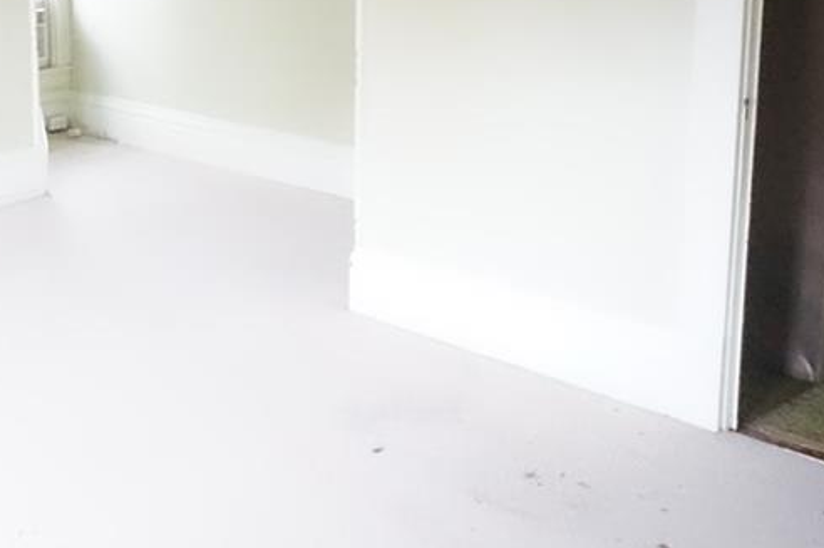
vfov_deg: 25.9
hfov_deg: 37.1
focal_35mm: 50
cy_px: 37
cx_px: 82
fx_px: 1143
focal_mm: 16
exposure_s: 1/15
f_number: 10
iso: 12800
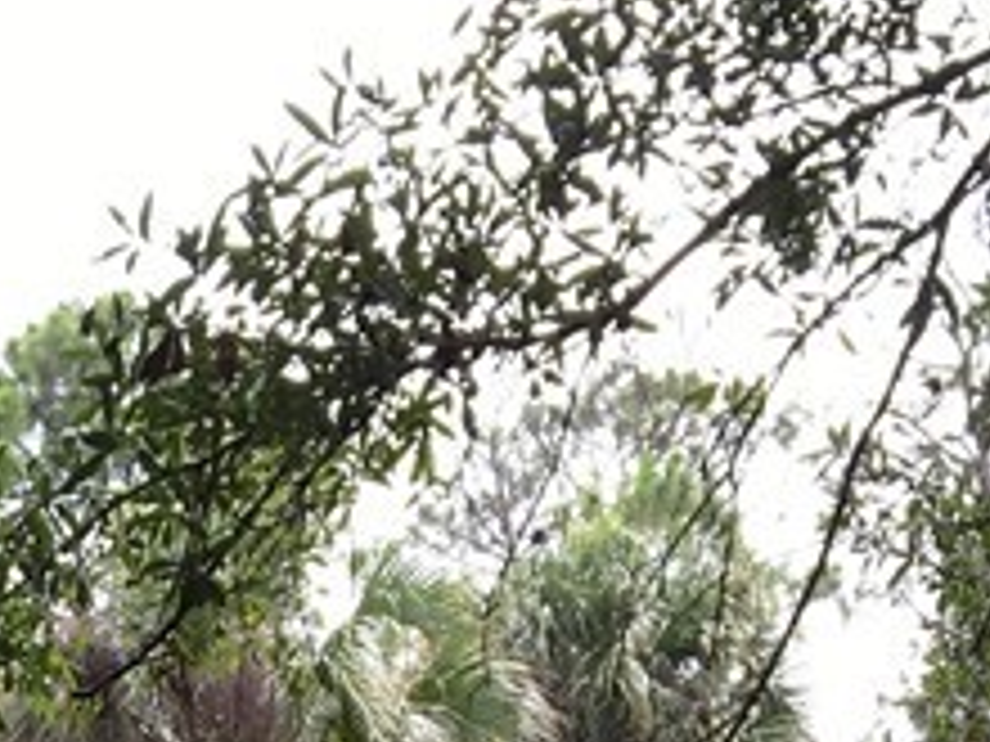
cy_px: 1718
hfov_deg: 14.1
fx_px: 3861
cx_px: -230
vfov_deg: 9.8
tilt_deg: -1.2
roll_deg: +1.3
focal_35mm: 135
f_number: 2.2
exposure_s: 1/277
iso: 25
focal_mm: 4.15
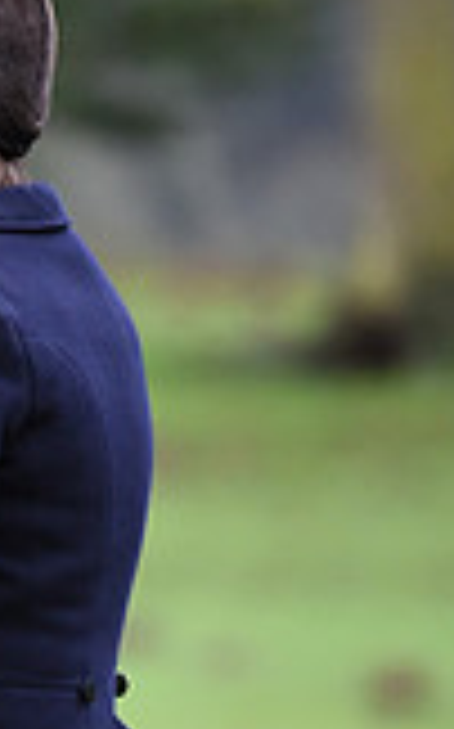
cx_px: -634
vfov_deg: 3.0
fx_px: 13744
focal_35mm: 693
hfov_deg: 1.9
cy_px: 634
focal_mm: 190
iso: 2800
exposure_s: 1/1250
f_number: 3.5
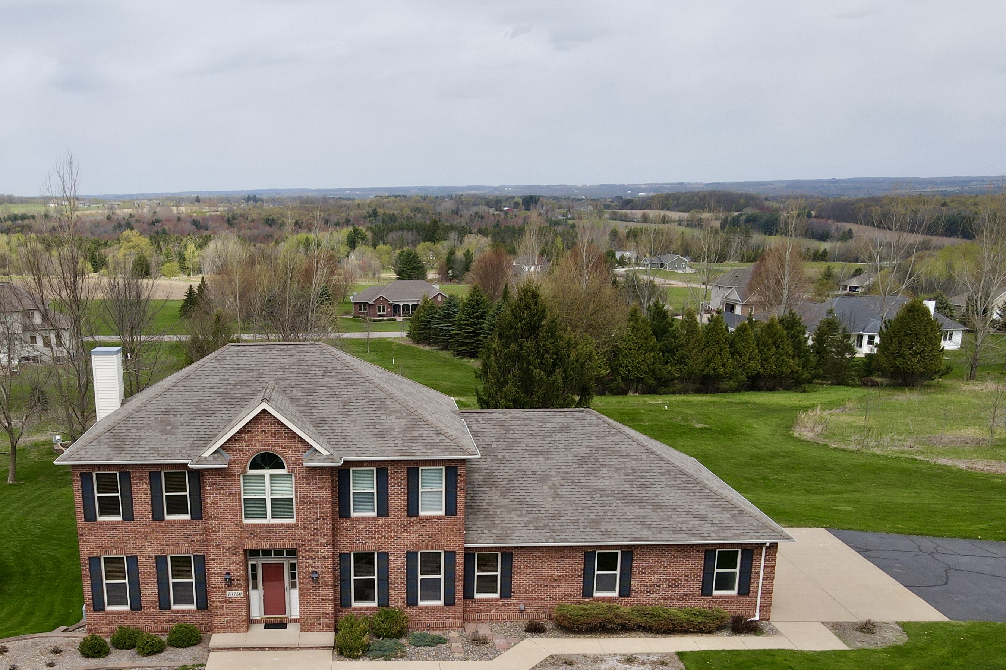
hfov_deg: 51.2
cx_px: 359
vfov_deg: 34.8
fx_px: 1034
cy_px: 533
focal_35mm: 37
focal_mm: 4.5
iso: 100
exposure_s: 1/725
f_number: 2.8
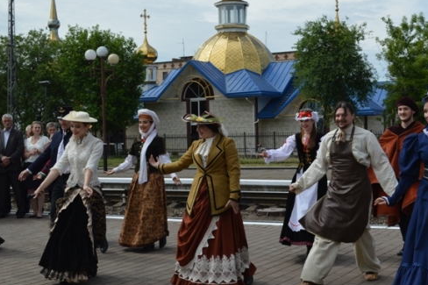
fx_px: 749
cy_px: 132
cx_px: 223
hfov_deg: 31.9
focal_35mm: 63
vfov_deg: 21.6
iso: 100
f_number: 8
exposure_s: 1/250
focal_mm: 32
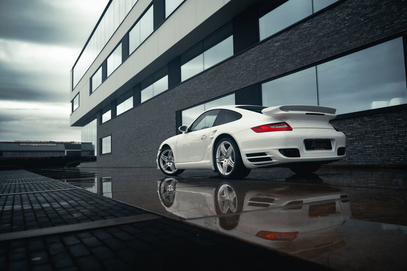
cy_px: 136
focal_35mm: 28
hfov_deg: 65.5
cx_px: 204
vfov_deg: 46.3
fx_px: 316
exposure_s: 1/160
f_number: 2.8
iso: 160
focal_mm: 28
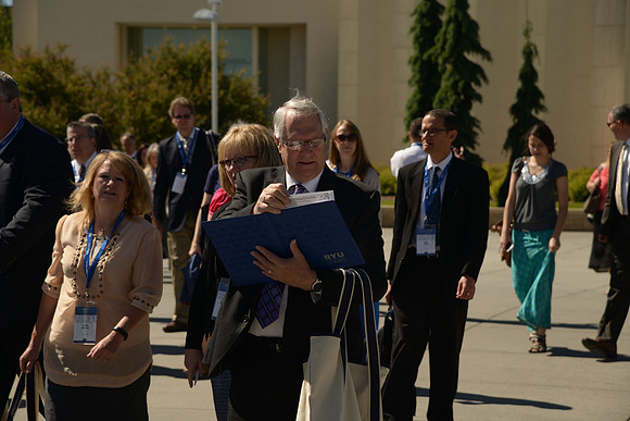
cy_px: 210
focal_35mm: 120
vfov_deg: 11.4
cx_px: 315
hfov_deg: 17.1
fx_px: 2100
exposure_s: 1/400
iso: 100
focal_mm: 120
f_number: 8
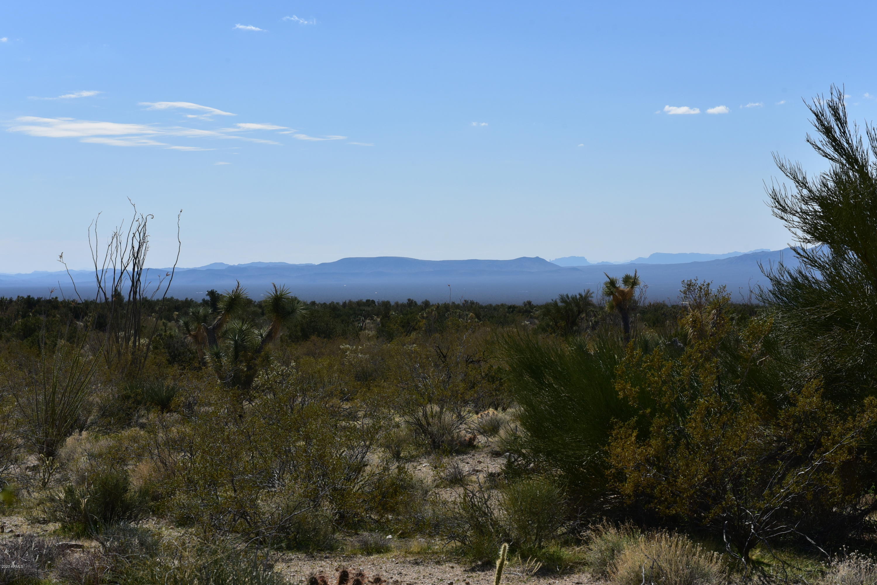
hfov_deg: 28.8
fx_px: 1705
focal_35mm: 70
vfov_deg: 19.5
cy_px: 292
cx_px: 438
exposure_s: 1/2000
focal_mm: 70
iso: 800
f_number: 11
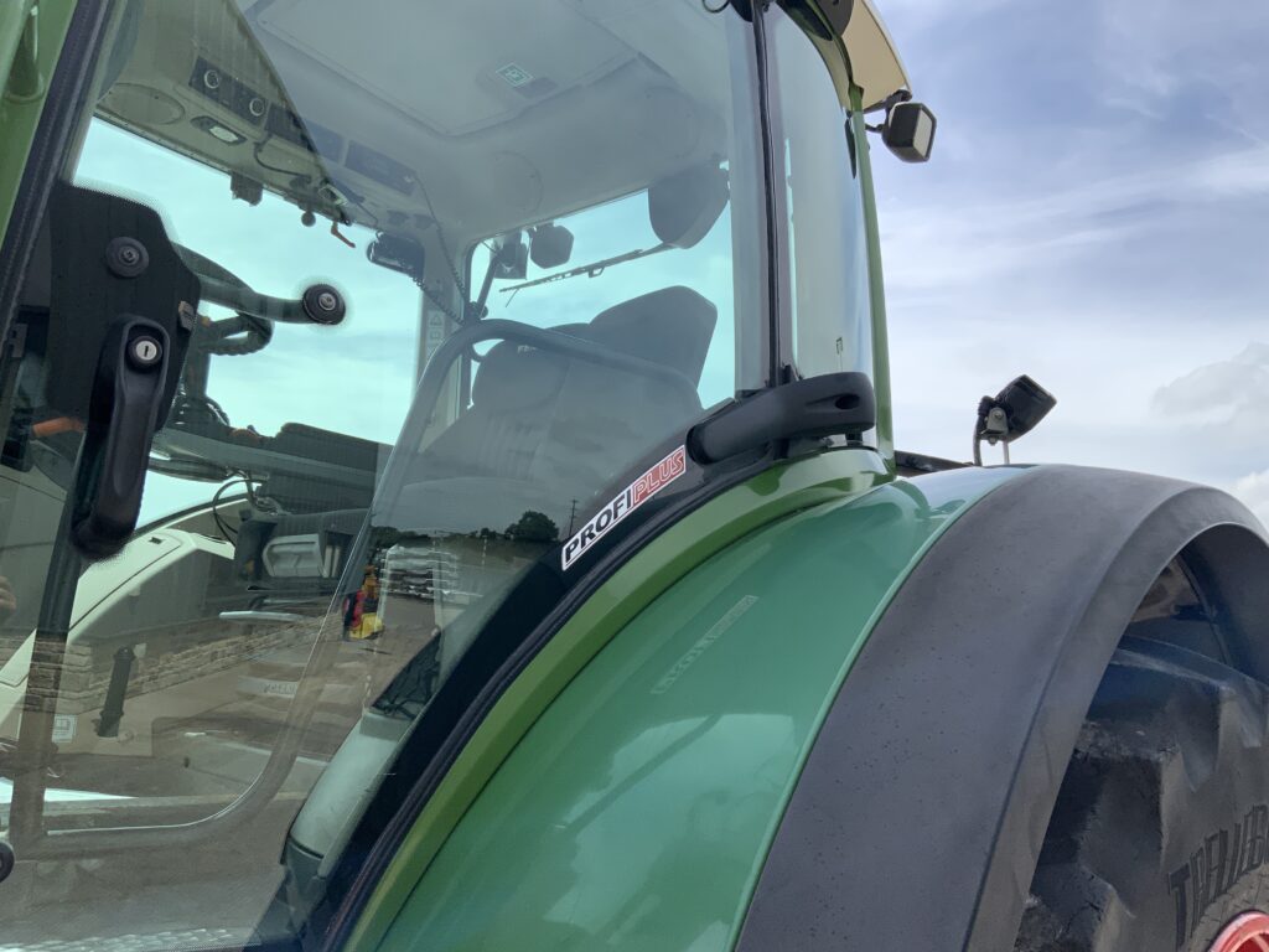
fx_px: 1063
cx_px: 634
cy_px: 476
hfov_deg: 61.7
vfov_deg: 48.2
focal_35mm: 29
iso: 16
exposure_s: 1/1490
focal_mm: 3
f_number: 1.8
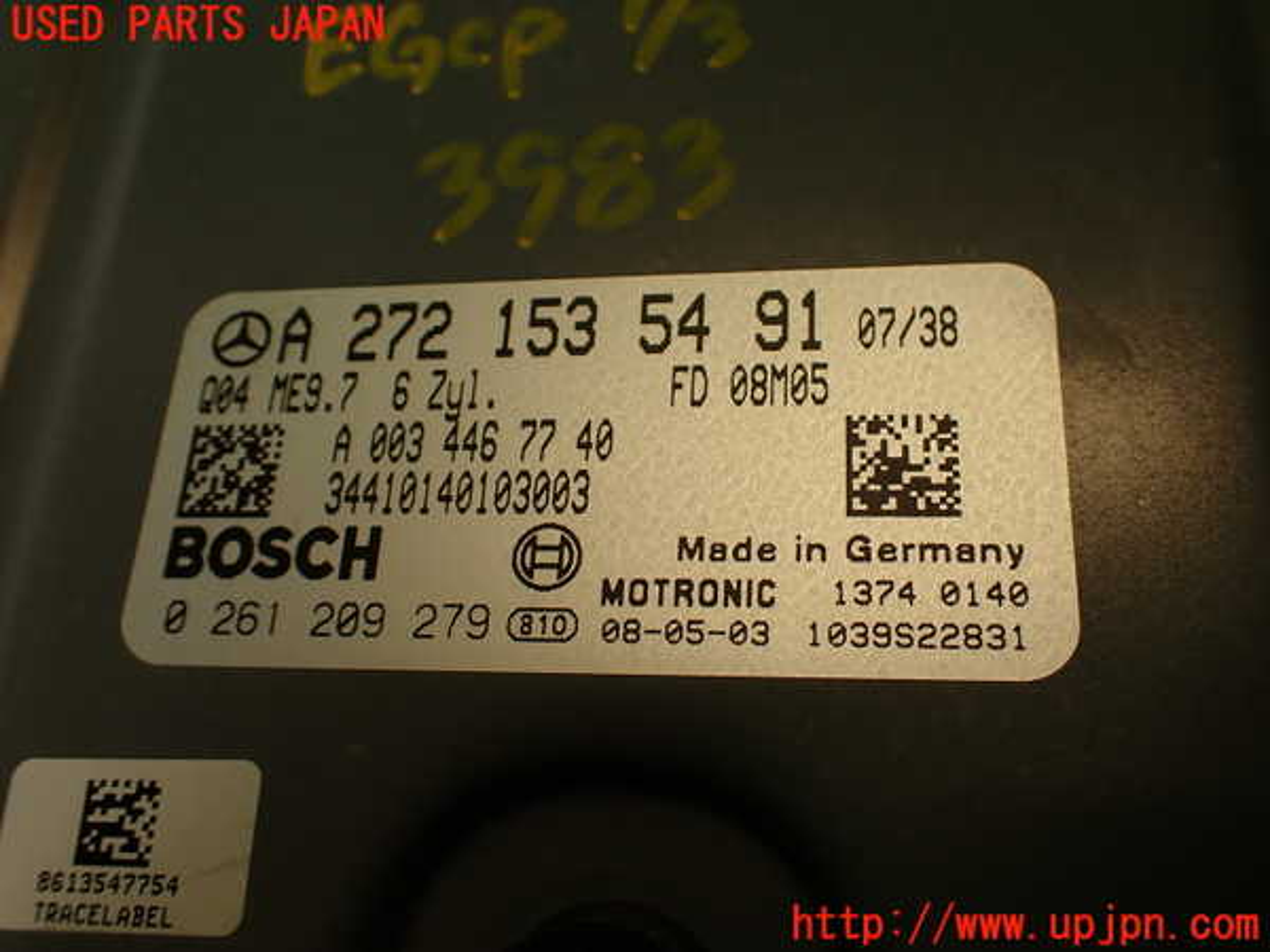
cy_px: 476
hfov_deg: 56.8
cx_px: 635
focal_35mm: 32
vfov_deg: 44.2
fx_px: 1174
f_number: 3.2
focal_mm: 5.79
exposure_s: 1/80
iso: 100
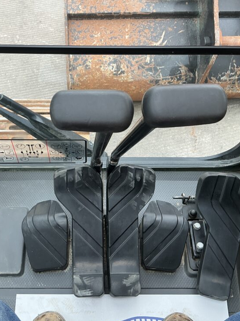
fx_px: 361
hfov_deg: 36.6
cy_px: 159
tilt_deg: -60.7
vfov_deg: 47.9
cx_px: 93
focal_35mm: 39
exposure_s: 1/122
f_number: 1.8
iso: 20
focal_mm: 3
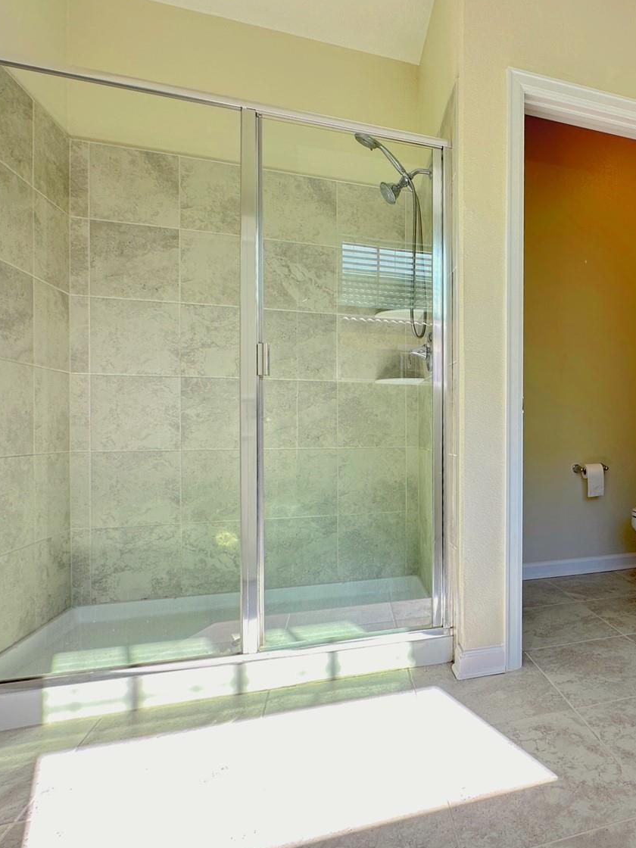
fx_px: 490
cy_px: 423
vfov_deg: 81.7
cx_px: 526
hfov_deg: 59.7
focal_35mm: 20
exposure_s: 1/108
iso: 40
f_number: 2.2
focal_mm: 2.22
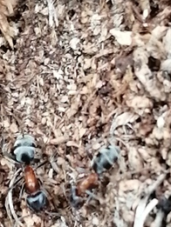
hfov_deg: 5.8
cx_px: 79
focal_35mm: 255
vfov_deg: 7.8
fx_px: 1678
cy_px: 144
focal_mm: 3.46
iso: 50
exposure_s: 1/113
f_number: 1.8
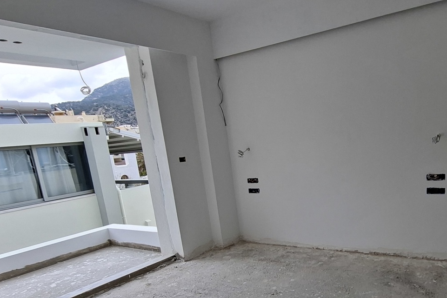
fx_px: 335
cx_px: 291
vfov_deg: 46.6
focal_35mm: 27
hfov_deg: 65.9
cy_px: 215
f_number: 2.2
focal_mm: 1.74
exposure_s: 1/258
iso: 40
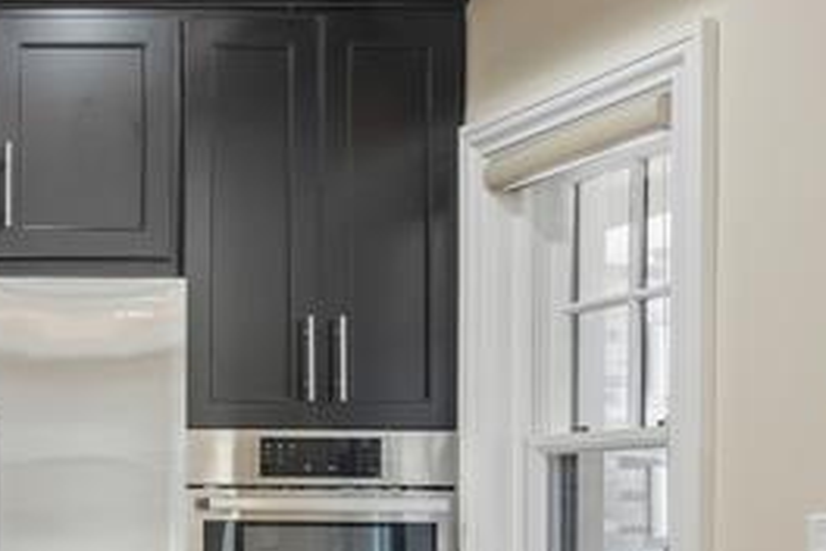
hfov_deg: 25.1
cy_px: 538
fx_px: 1422
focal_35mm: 62
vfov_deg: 21.2
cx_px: -397
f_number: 9
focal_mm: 16
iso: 400
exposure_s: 1/8
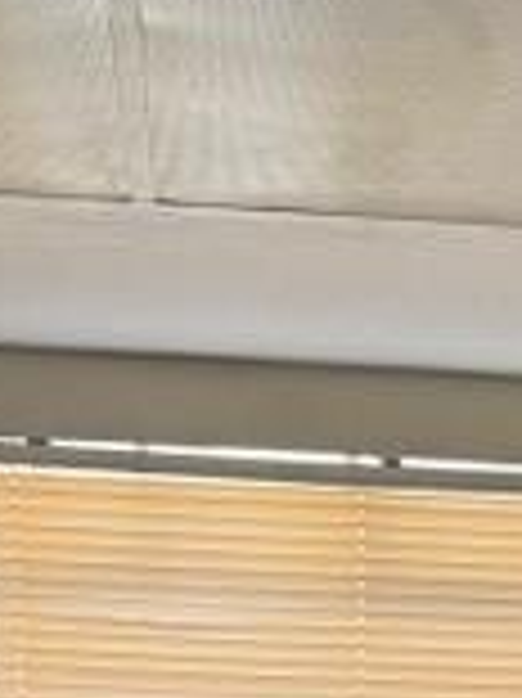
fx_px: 1993
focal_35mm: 99
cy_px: 1337
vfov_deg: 16.1
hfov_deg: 14.6
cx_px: 544
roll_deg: -0.5
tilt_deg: -10.6
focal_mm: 6.76
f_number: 1.78
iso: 200
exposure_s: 1/99
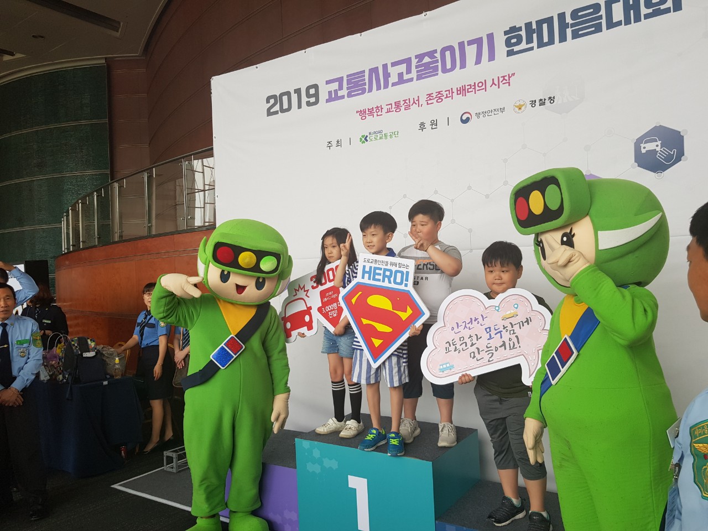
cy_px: 266
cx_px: 354
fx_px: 532
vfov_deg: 53.1
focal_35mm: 26
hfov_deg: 67.3
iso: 50
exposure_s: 1/120
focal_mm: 4.3
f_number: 1.7
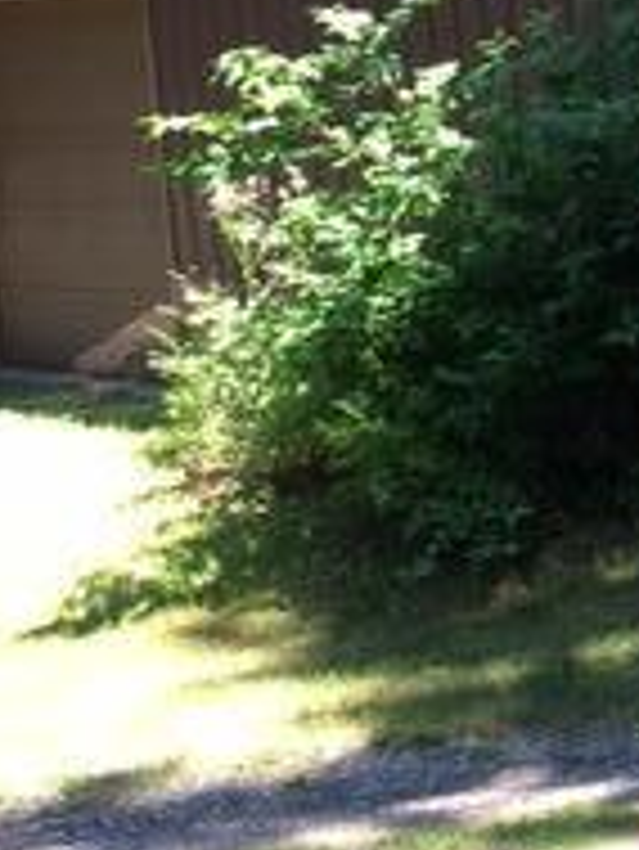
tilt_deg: -4.6
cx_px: 994
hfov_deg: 14.0
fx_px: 2409
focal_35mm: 98
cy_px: 216
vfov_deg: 19.9
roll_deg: +4.3
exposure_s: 1/121
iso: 25
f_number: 2.2
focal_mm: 4.15
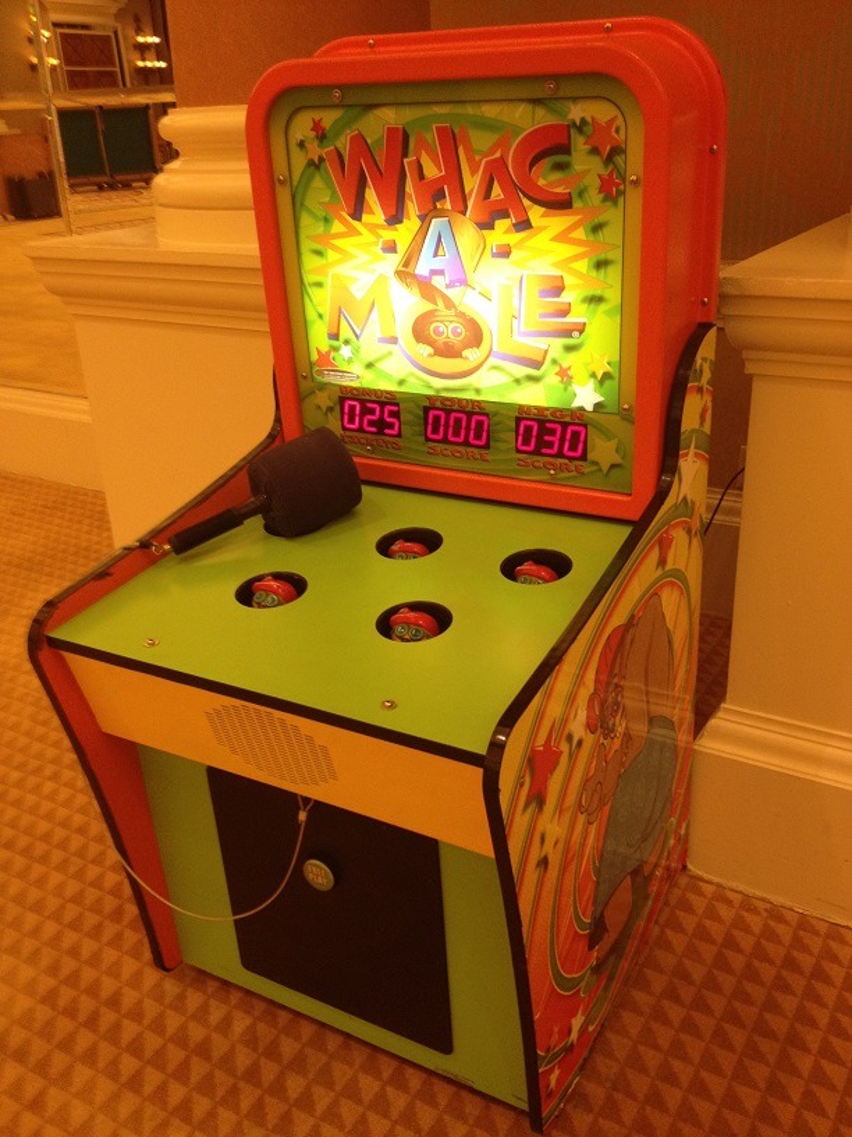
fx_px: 1149
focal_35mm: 35
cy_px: 568
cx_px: 426
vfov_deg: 52.6
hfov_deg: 40.7
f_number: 2.4
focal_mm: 4.28
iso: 160
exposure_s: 1/20
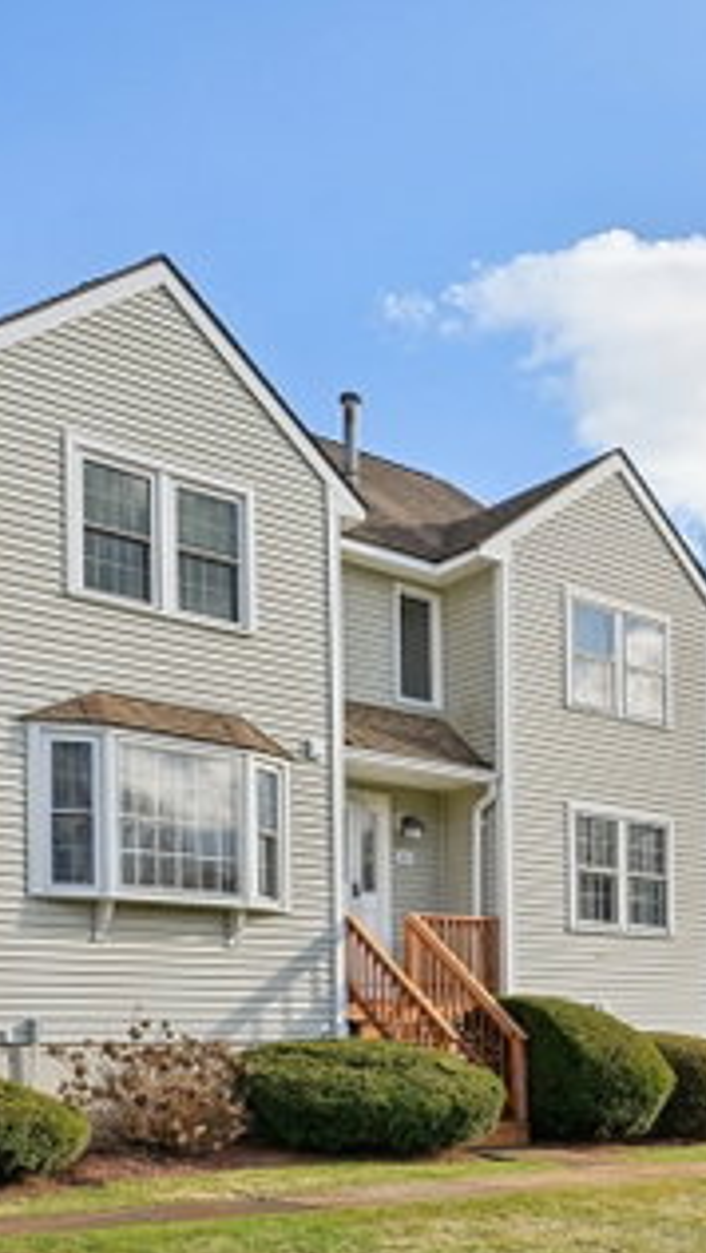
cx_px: 466
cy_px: 630
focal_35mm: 35
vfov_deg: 56.6
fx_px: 1164
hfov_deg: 33.5
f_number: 8
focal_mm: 22
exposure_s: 1/1000
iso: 400
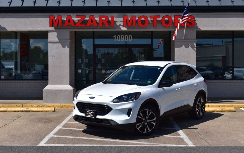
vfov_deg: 24.4
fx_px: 352
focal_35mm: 53
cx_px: 121
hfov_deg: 38.2
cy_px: 71
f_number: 11
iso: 200
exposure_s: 1/500
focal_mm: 34
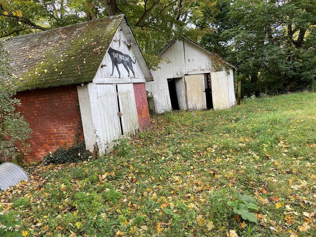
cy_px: 118
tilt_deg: -9.2
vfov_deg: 53.1
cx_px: 158
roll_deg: +4.8
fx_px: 237
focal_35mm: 26
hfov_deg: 67.3
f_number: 1.8
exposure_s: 1/252
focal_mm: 4.25
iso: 32
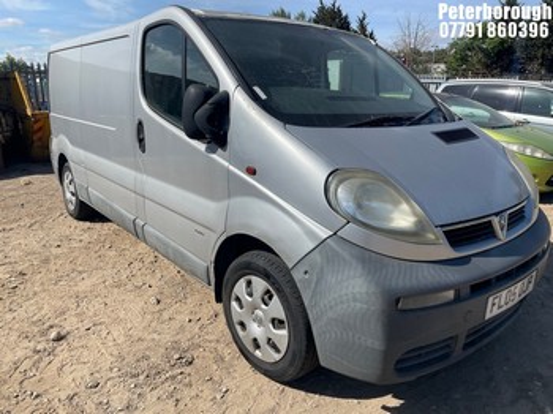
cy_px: 207
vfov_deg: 53.0
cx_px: 276
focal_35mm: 26
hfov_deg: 67.3
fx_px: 415
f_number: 1.6
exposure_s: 1/4464
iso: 32
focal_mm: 4.2
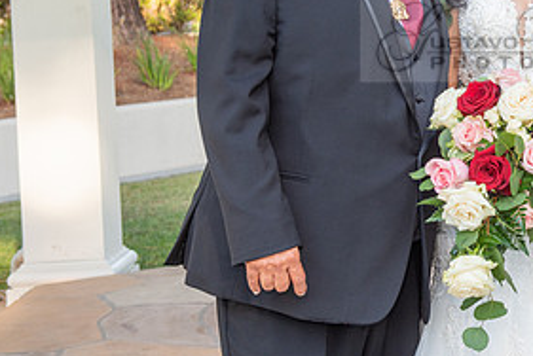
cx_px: 525
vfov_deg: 13.7
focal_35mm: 99
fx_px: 1467
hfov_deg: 20.0
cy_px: 37
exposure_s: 1/200
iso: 400
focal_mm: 48
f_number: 5.6
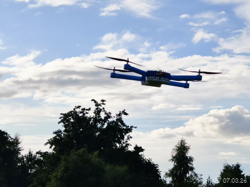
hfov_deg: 17.6
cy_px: 94
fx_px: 809
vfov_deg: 13.2
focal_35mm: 112
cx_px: 125
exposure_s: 1/1699
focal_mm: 7.1
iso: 50
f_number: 2
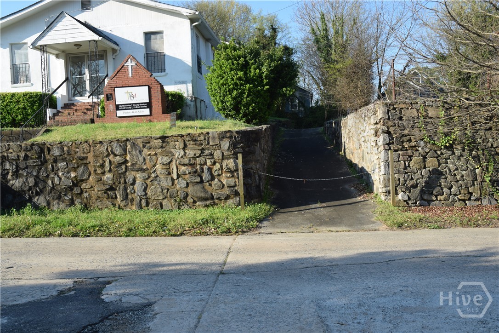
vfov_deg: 40.0
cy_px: 166
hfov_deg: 57.2
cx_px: 250
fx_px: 457
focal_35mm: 33
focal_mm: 22
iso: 220
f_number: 8
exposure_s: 1/250
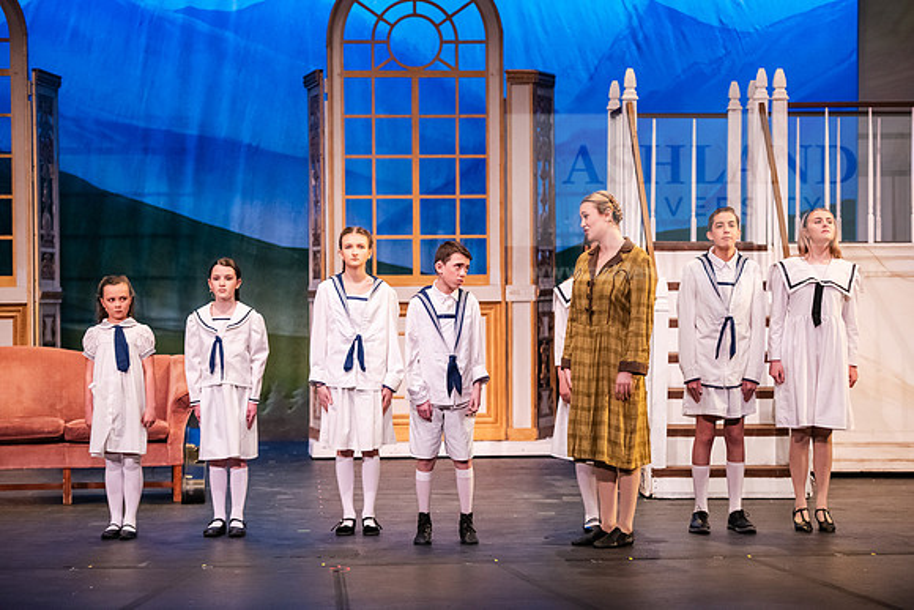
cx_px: 457
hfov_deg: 20.0
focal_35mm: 102
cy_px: 305
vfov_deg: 13.4
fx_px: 2590
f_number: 3.2
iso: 3200
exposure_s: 1/200
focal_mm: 102
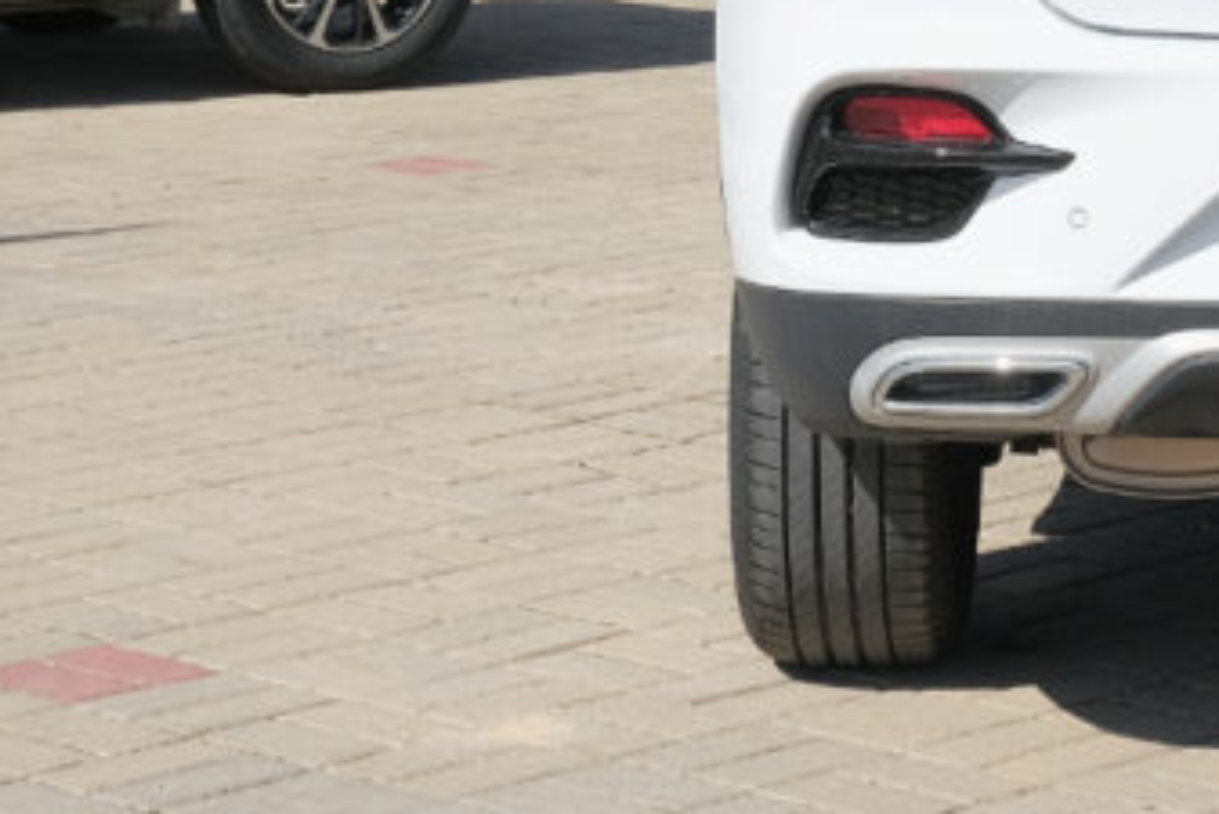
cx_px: 1617
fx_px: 4946
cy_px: -150
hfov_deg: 13.5
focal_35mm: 146
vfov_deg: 9.3
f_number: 9
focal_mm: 32.3
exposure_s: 1/400
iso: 160
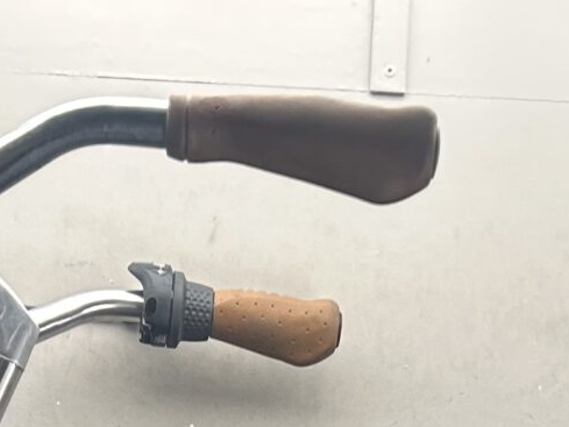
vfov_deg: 9.5
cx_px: 268
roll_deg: -1.9
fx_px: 2236
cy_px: 1090
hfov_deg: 14.5
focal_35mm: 136
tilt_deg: -13.8
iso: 32
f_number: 1.5
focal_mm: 5.7
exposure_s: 1/115
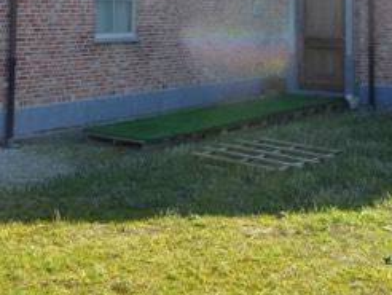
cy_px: -77
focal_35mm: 65
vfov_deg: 20.8
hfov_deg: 29.2
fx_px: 737
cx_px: 304
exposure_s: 1/320
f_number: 3.1
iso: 100
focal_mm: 4.5
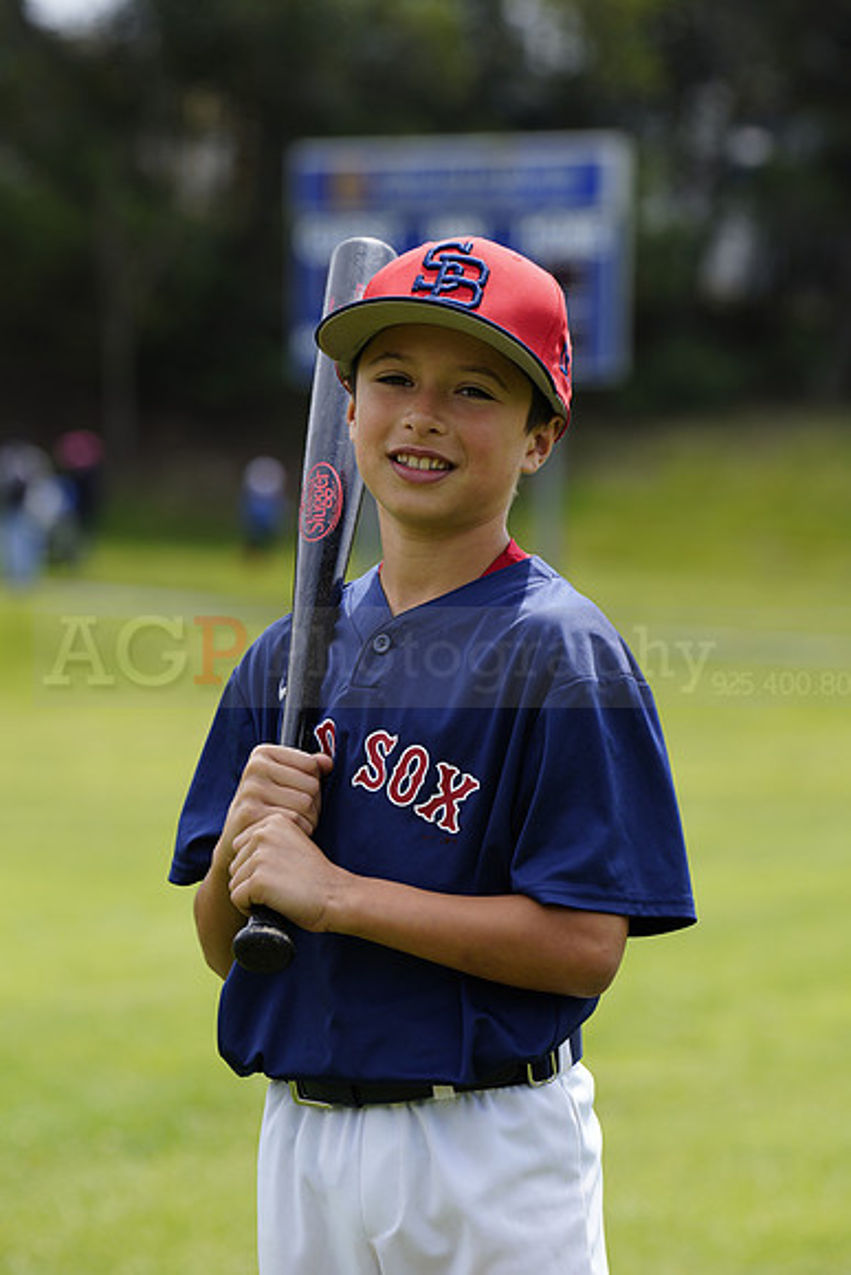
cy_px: 638
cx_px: 426
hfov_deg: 7.1
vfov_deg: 10.6
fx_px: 6874
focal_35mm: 194
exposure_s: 1/250
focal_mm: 194
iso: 100
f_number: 6.3
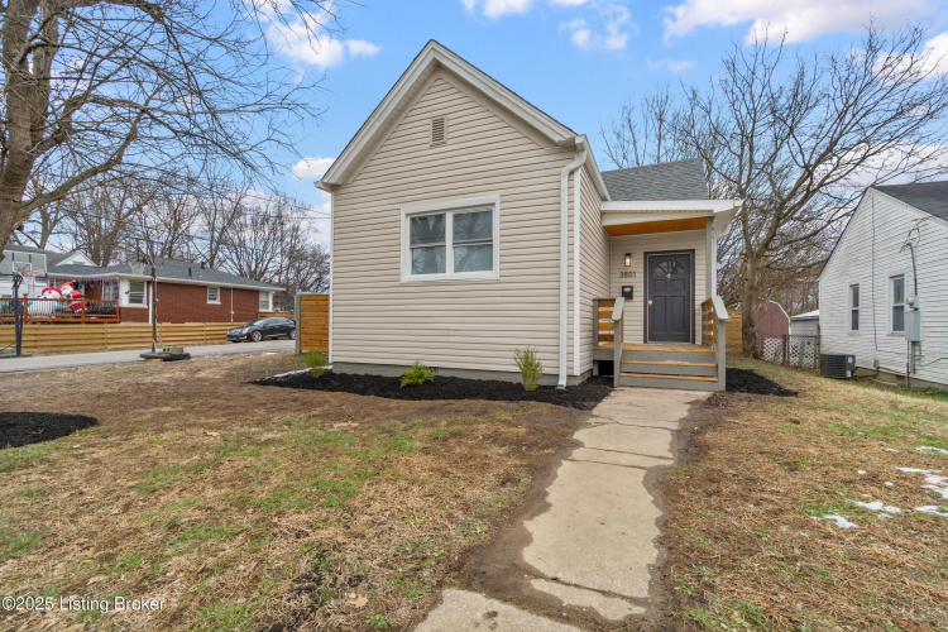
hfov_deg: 100.4
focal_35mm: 15
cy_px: 316
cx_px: 474
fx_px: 395
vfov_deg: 77.3
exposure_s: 1/160
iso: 400
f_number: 8
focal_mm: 10
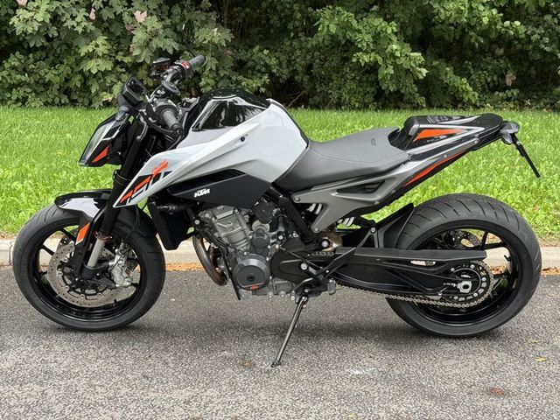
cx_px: 280
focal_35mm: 48
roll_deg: -1.1
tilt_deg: -14.5
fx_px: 777
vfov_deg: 30.3
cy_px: 210
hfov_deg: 39.7
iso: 80
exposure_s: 1/121
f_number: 1.78
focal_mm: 6.76
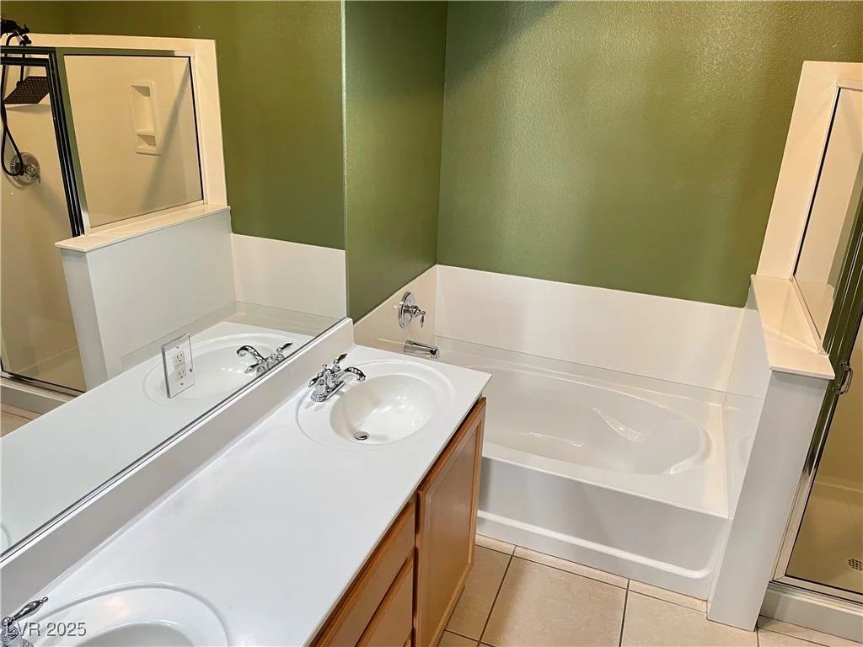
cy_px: 324
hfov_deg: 69.4
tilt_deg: -22.3
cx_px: 432
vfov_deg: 54.9
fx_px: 623
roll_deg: -2.0
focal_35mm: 25
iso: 250
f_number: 1.6
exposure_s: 1/60
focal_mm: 5.1
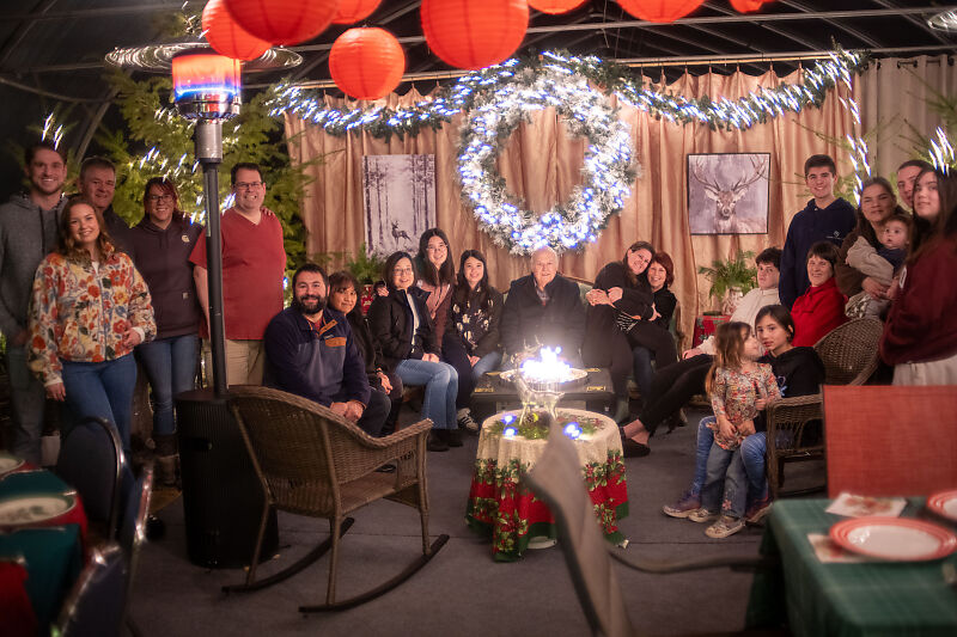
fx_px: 930
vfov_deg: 37.8
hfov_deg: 54.4
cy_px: 318
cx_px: 478
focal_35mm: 35
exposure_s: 1/15
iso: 800
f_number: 1.4
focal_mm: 35
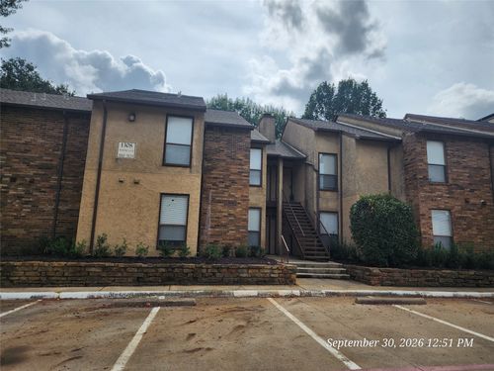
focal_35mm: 23
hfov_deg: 73.9
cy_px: 186
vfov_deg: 58.9
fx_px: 328
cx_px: 247
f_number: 1.8
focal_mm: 6.4
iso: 12
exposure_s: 1/1809
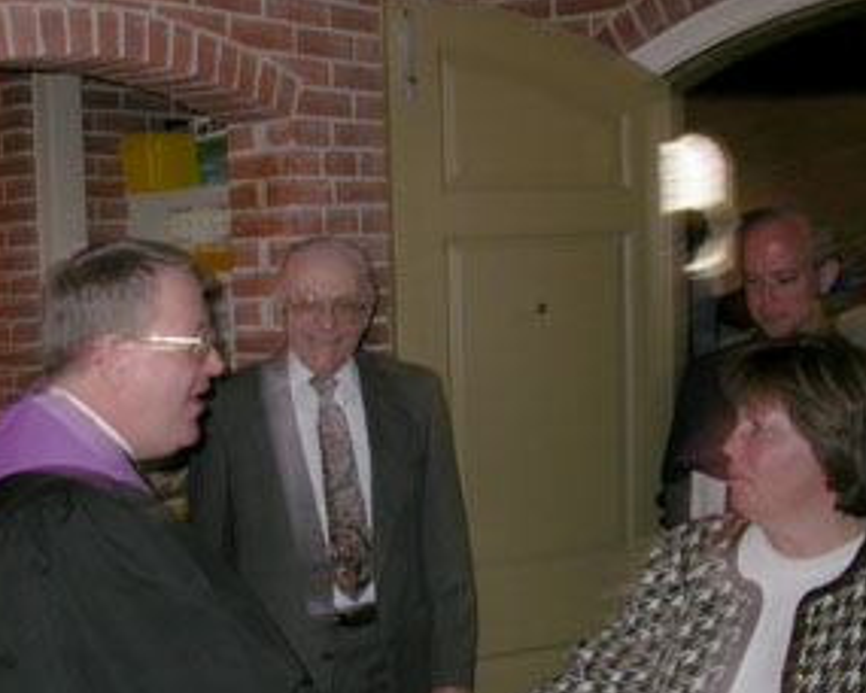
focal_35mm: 52
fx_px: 1333
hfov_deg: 35.6
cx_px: 286
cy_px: 444
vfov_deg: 29.0
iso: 100
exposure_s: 1/15
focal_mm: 7.85
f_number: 5.3
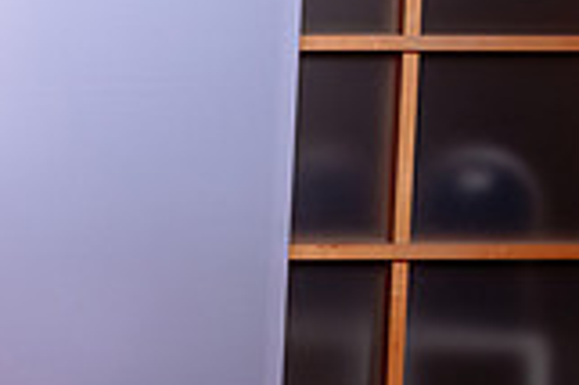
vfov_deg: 13.1
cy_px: 239
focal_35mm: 104
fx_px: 1671
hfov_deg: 17.7
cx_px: -284
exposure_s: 1/160
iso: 100
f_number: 5.6
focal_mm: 24
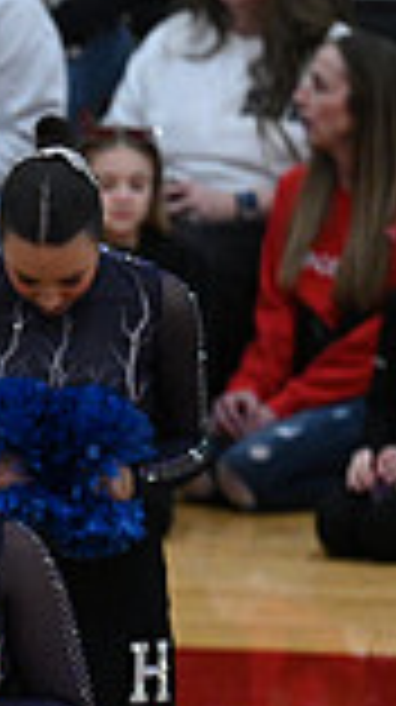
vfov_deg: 2.8
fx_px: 14487
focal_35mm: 774
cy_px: 600
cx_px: -886
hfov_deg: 1.6
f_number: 4
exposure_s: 1/400
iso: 4000
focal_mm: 200
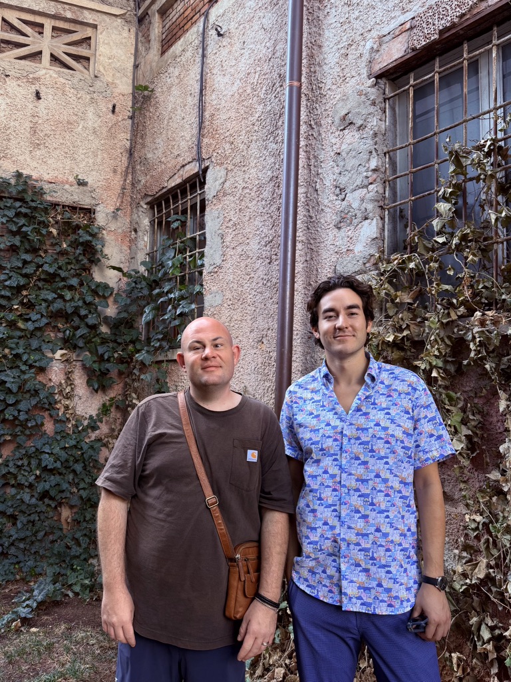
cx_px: 256
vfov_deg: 71.6
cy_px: 341
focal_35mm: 24
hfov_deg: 56.8
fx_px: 472
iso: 125
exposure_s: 1/121
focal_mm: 6.76
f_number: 1.78
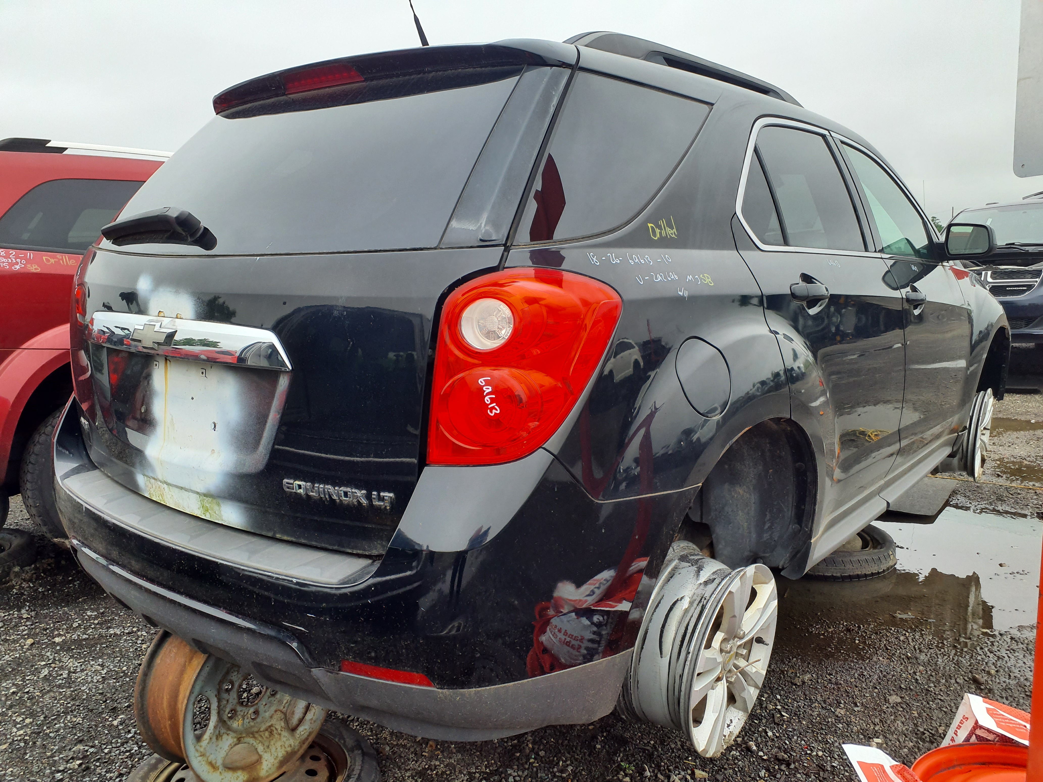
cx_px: 522
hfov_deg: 65.3
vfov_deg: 51.4
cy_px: 391
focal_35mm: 27
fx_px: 814
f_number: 1.9
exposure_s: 1/449
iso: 40
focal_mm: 3.58
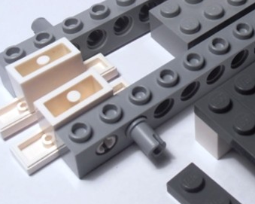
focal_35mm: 96
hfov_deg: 19.6
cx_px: 233
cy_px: 55
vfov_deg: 16.0
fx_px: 724
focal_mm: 6.61
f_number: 3.9
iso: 80
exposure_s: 1/60
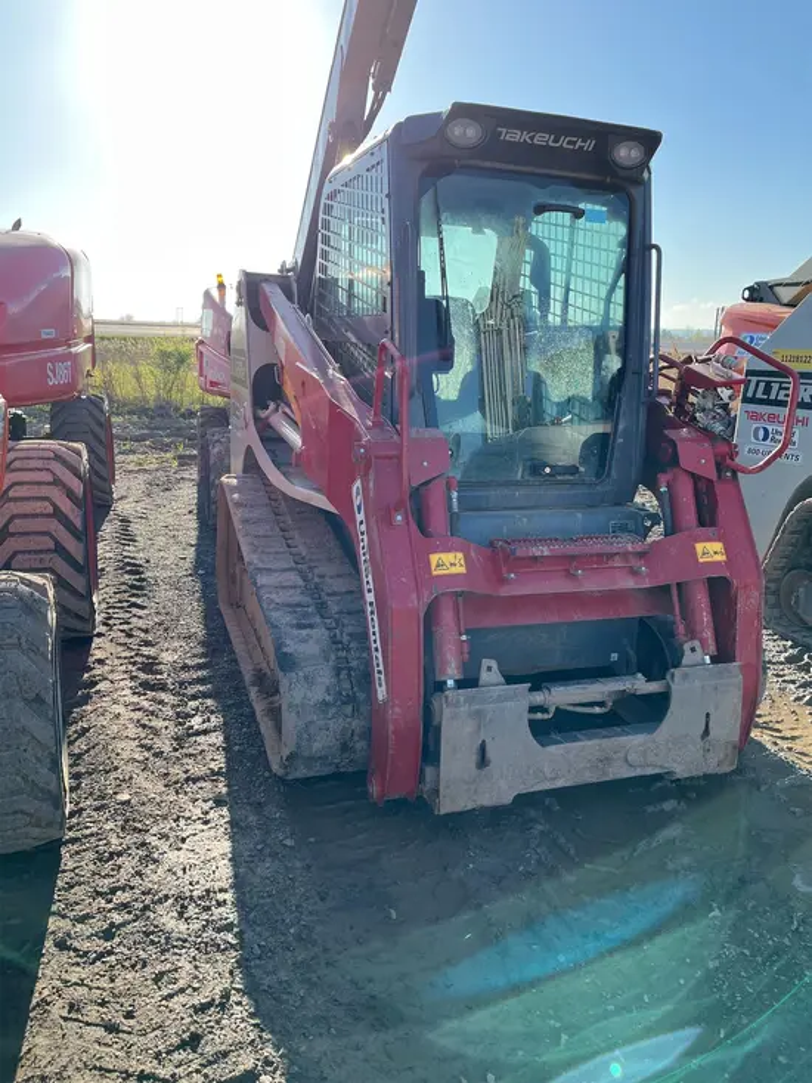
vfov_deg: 67.3
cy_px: 542
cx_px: 406
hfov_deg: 53.1
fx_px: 813
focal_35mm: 26
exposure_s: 1/1163
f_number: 1.6
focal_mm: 5.1
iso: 50
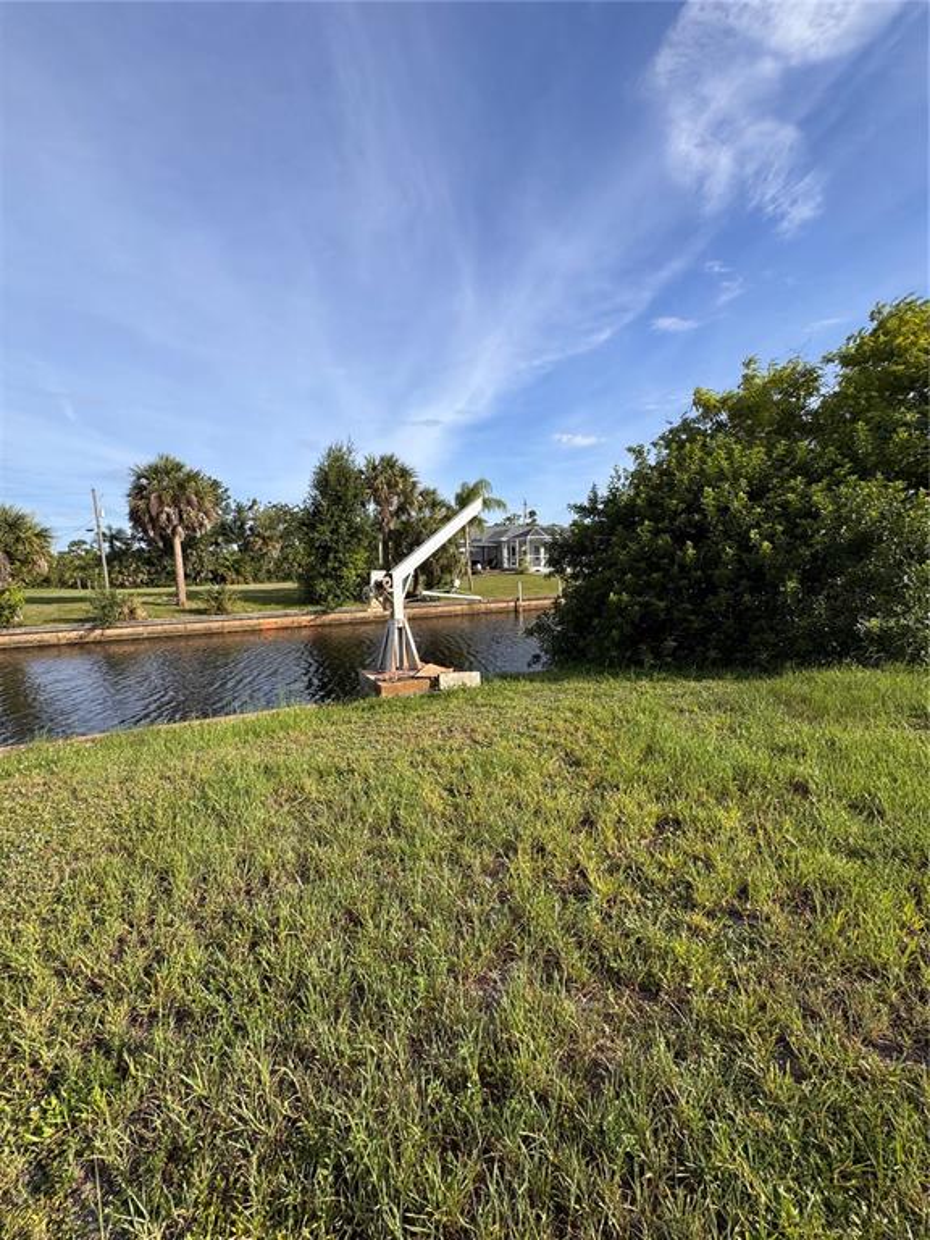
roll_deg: +2.6
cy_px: 620
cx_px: 465
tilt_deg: -7.3
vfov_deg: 102.1
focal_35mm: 14
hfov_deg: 85.7
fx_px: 502
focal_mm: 2.22
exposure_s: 1/1567
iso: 50
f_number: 2.2
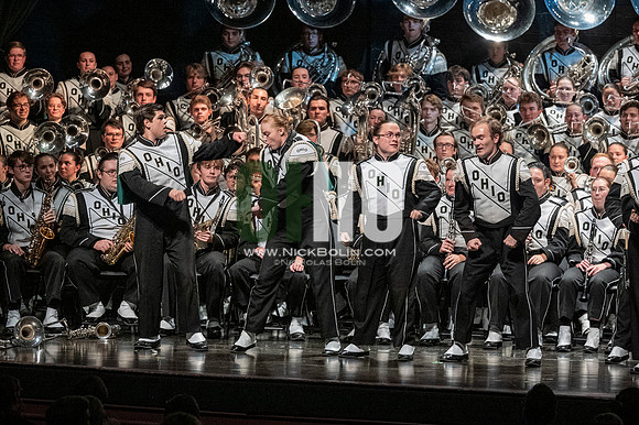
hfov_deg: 9.2
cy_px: 212
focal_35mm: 225
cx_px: 320
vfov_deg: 6.1
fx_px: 3991
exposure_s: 1/500
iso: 4000
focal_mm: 150
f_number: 4
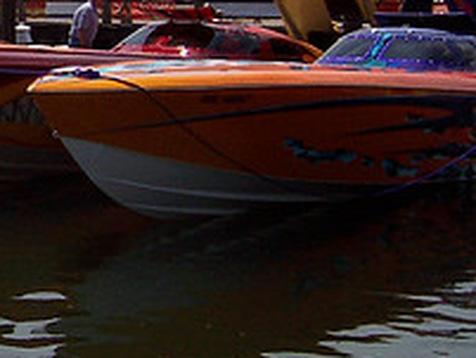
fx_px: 1431
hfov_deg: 17.8
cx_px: -123
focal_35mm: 104
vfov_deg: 14.2
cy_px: 87
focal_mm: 5.6
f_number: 5.6
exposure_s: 1/1000
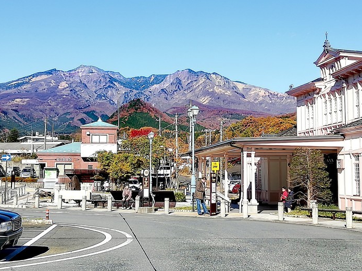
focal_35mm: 61
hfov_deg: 31.7
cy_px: 123
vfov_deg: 24.0
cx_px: 197
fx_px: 638
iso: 50
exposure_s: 1/939
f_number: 2.2
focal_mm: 3.81
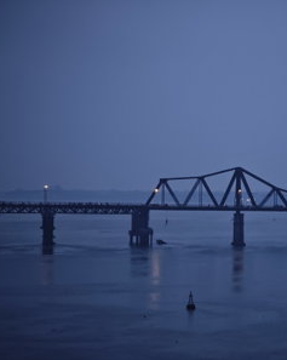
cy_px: 179
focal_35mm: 158
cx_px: 228
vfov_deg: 12.2
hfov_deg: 9.7
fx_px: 1680
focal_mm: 19.4
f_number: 3
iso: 1000
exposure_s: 1/60
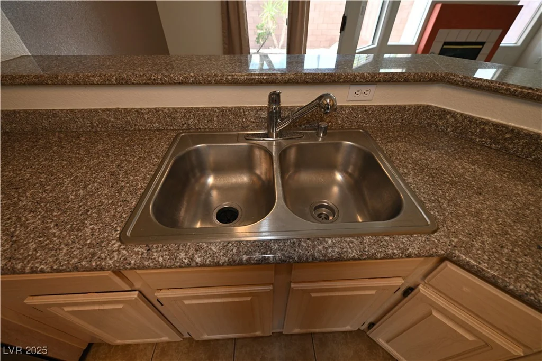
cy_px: 180
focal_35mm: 14
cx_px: 271
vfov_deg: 81.2
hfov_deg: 104.2
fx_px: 211
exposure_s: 1/60
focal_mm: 14
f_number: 4
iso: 800
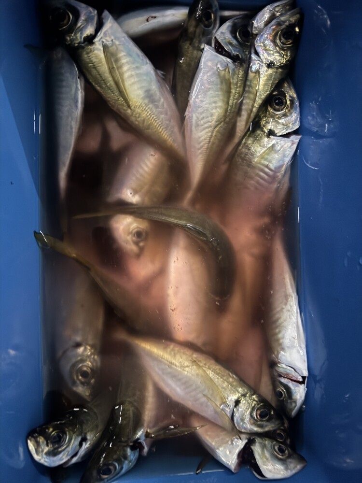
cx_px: 181
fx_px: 335
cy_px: 242
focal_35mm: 24
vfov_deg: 71.6
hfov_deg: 56.8
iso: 1250
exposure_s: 1/10
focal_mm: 6.76
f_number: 1.78
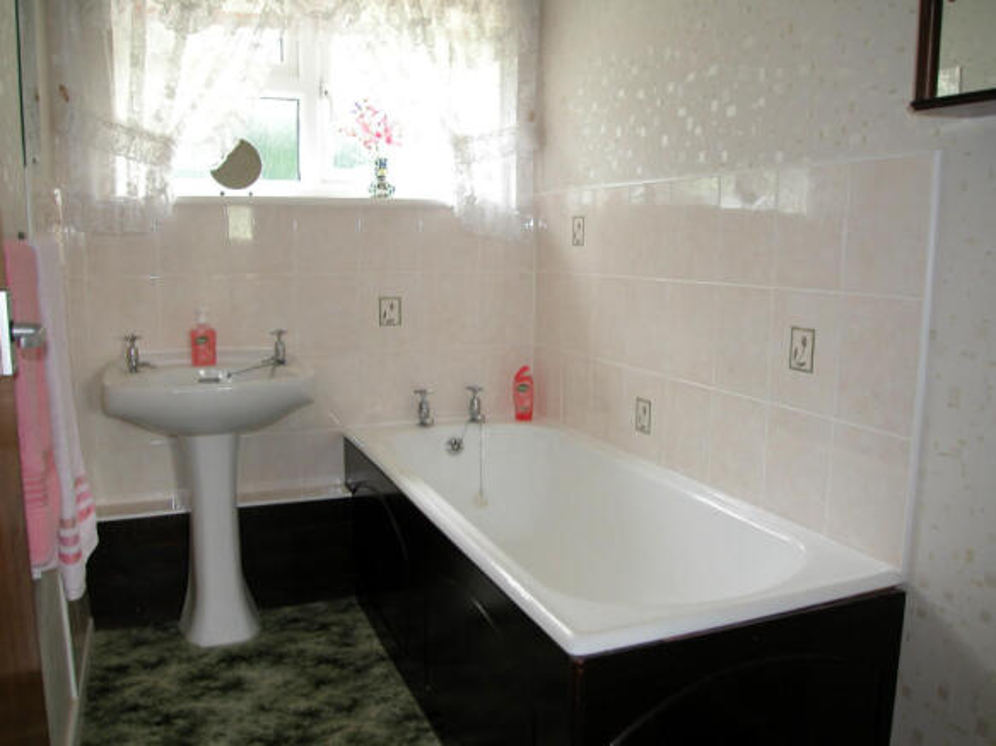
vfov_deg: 49.7
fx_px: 805
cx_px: 498
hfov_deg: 63.5
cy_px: 373
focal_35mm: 28
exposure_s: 1/10.6
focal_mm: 7.1
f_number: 2.8
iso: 100
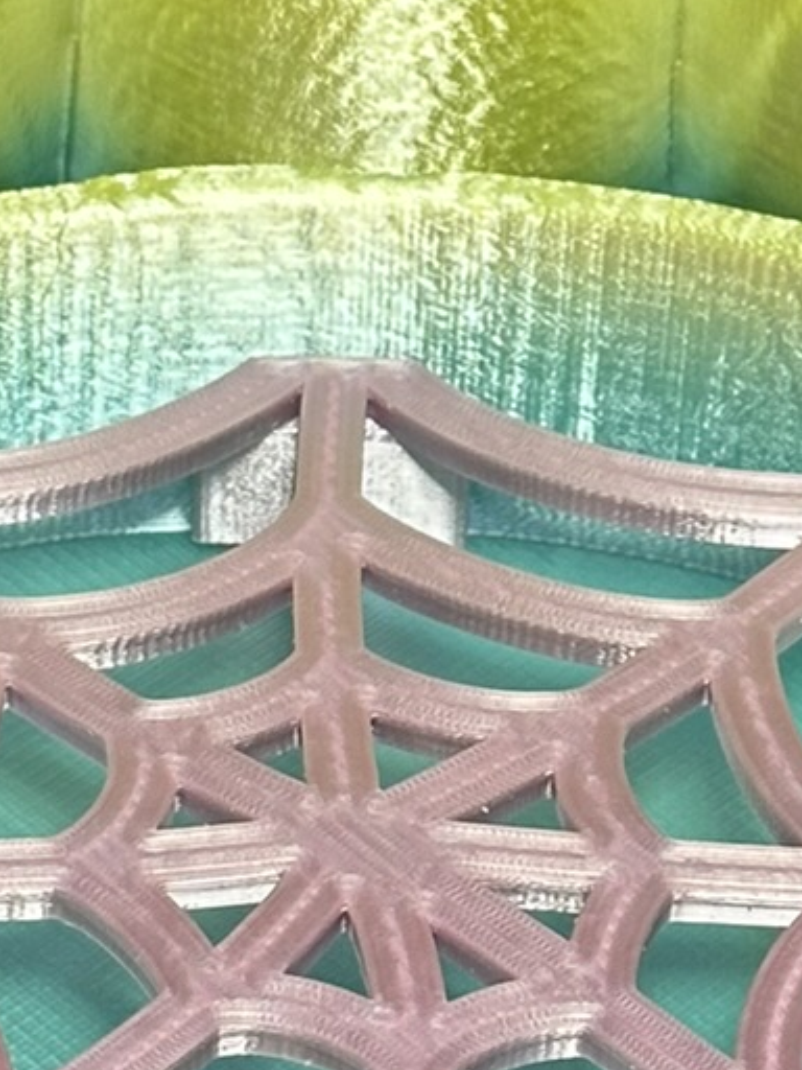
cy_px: 466
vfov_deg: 10.3
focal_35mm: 192
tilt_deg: -43.8
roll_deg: -4.6
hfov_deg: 7.7
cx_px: 357
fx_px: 5931
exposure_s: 1/60
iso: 160
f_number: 1.78
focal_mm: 6.86
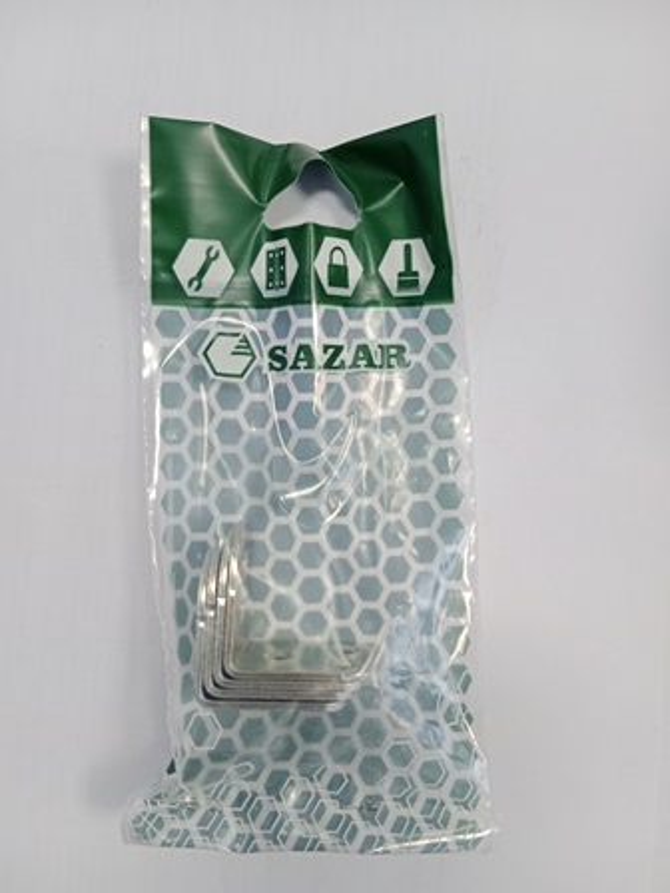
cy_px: 446
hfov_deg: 53.1
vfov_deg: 67.3
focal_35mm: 26
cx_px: 335
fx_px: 671
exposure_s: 1/33.3
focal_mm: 3.96
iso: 784
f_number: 1.8
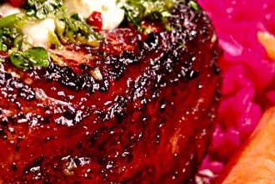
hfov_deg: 25.4
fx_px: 596
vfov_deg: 17.4
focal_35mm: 78
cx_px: 40
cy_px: 142
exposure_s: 1/20
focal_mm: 4.12
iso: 125
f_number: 2.4
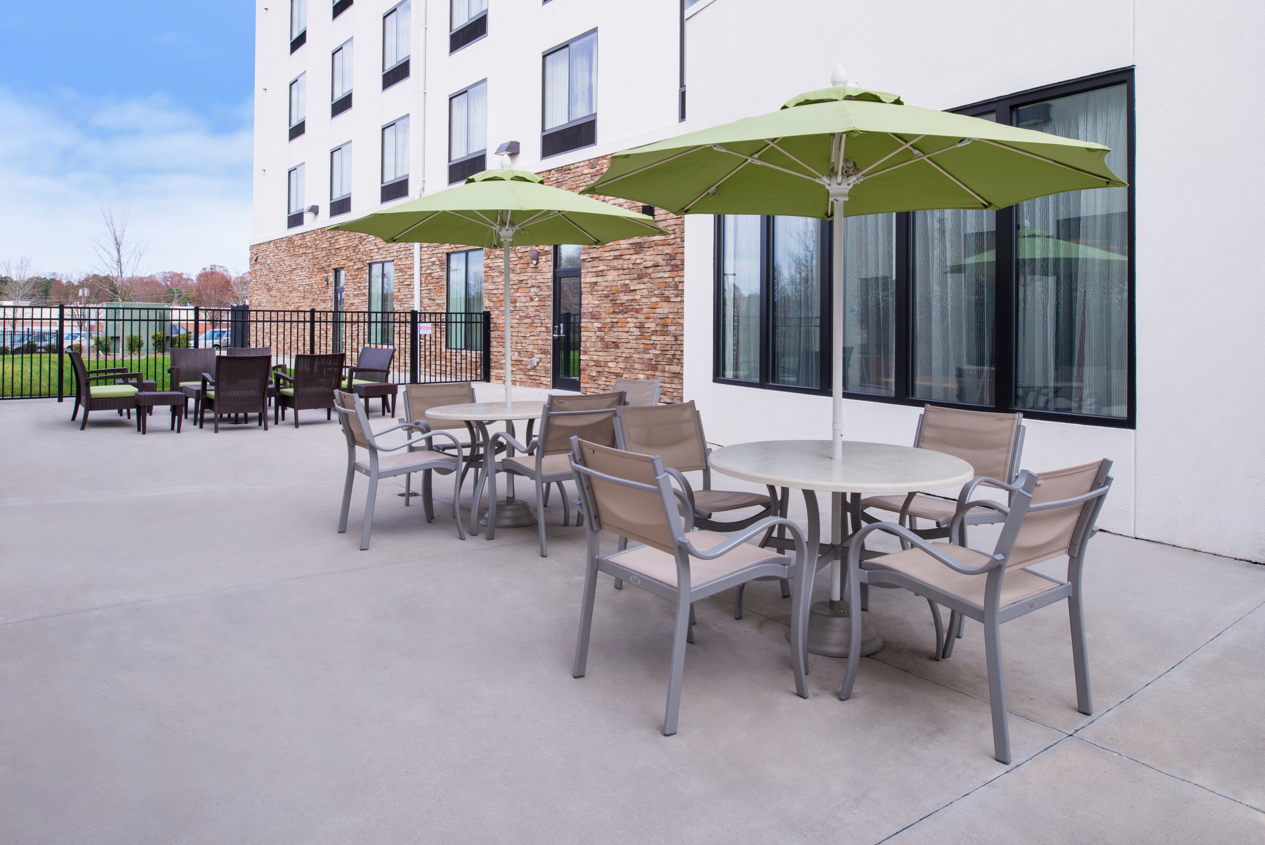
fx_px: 844
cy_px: 422
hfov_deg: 73.7
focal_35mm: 24
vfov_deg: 53.2
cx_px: 632
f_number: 11
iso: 160
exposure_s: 1/60
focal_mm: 24
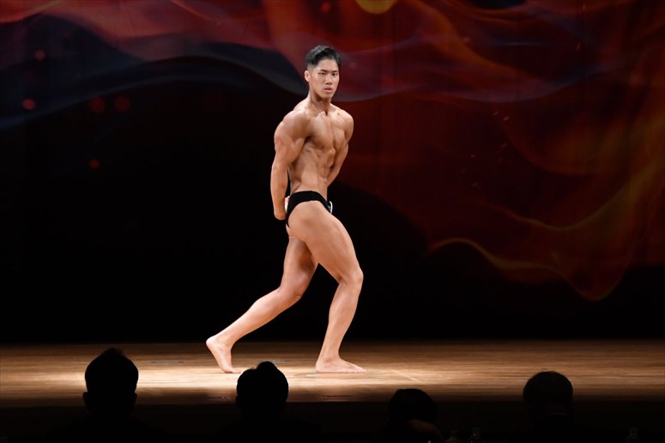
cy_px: 222
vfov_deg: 6.8
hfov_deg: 10.2
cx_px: 332
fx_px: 3730
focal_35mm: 202
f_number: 5.6
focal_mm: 135
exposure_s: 1/400
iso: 3200
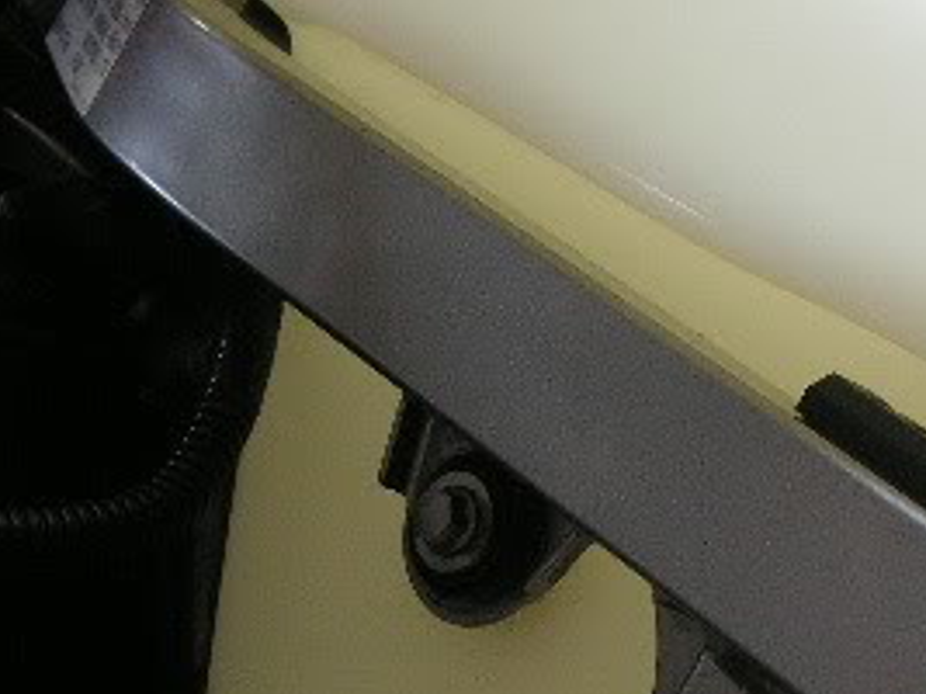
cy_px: 607
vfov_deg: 16.0
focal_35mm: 91
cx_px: 777
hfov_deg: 21.2
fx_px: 2433
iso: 100
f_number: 3.3
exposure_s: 1/45
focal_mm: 6.3
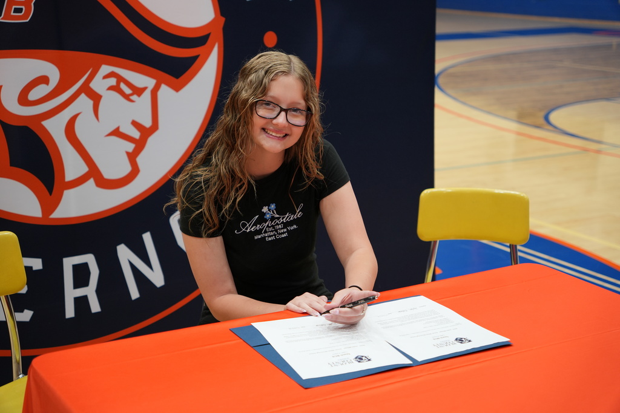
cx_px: 310
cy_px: 206
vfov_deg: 23.8
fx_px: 982
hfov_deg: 35.0
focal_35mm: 57
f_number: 2.8
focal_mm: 38
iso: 250
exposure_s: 1/60
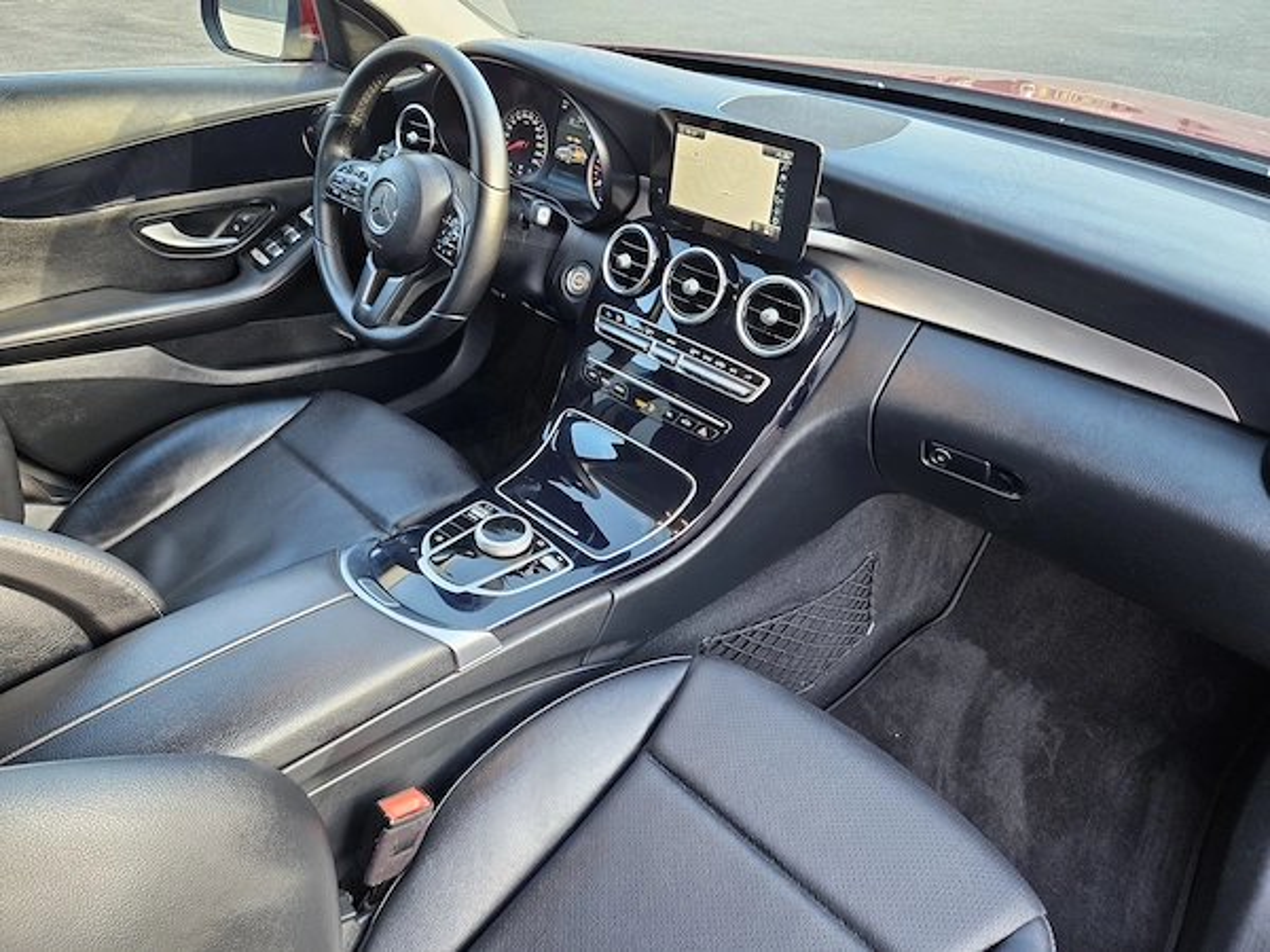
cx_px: 635
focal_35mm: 23
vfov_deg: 58.9
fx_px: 844
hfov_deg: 73.9
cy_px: 476
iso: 320
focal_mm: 5.4
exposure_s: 1/100
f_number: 1.8
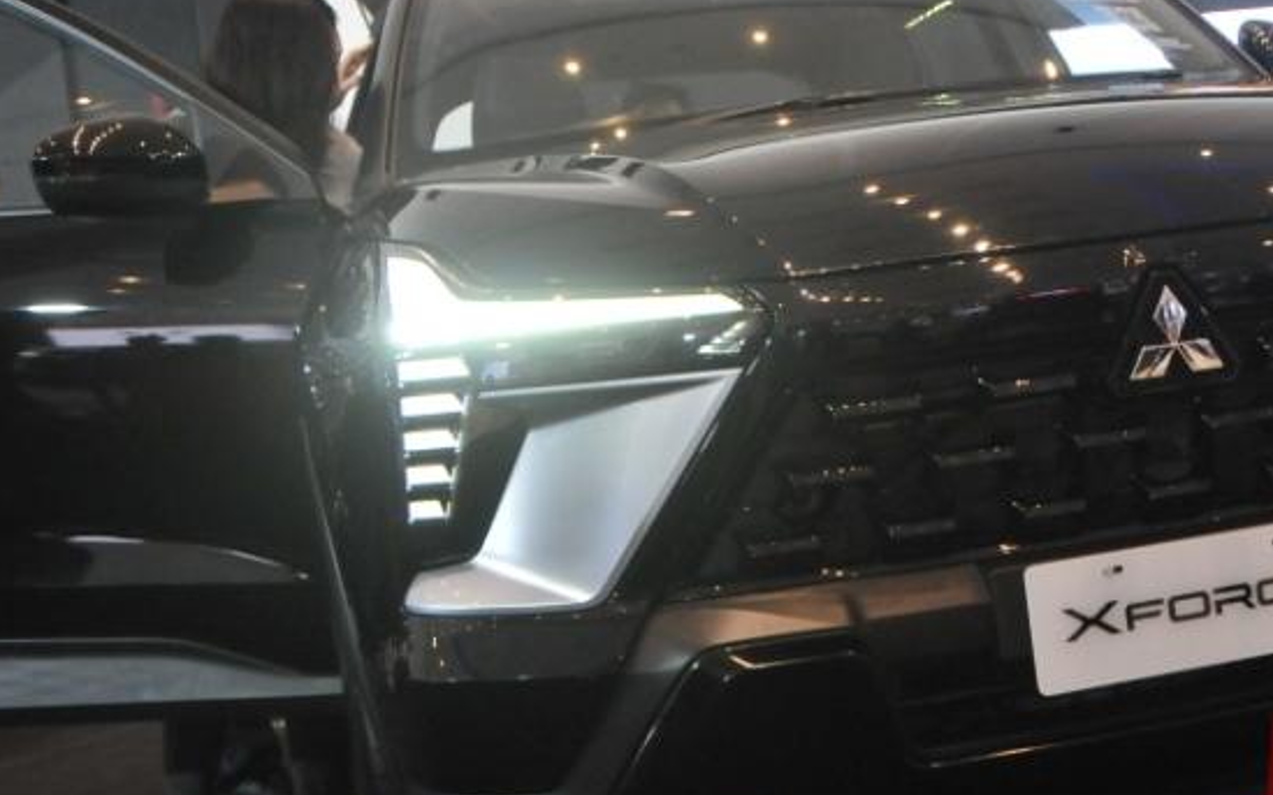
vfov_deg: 20.5
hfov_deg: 31.4
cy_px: 216
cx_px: 1069
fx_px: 2185
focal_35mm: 63
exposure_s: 1/100
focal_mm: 24
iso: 1250
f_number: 6.3
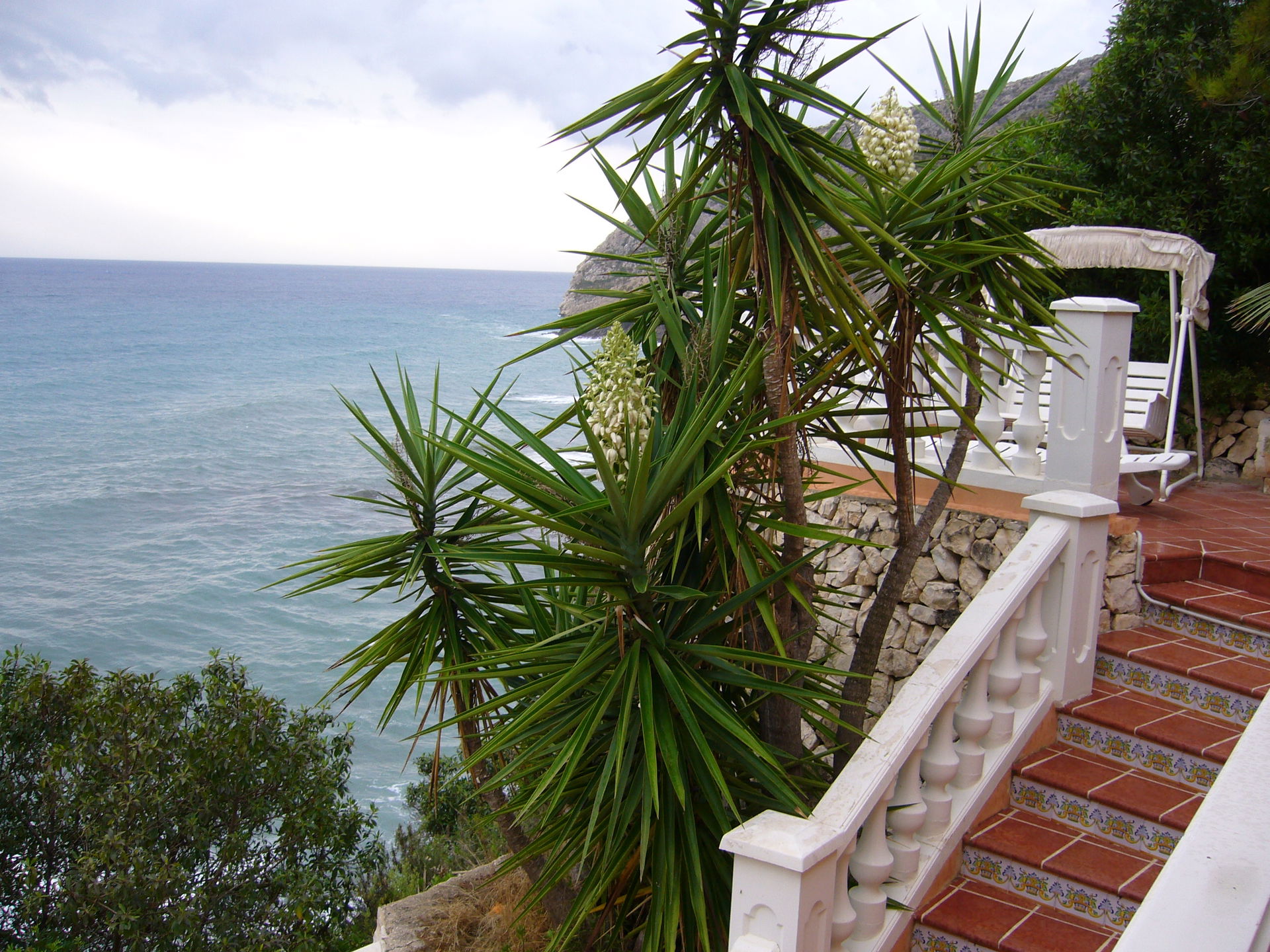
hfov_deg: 52.6
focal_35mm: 35
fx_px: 1284
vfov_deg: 40.7
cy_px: 476
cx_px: 635
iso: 80
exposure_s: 1/80
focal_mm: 5.8
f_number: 2.8
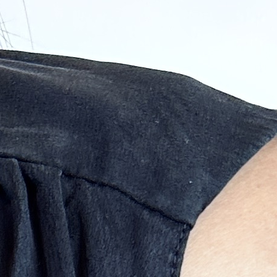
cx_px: -520
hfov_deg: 8.2
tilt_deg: -12.6
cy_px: 1048
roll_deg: -0.5
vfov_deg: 7.3
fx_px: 1684
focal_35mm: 186
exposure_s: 1/100
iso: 80
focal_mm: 6.86
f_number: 1.78
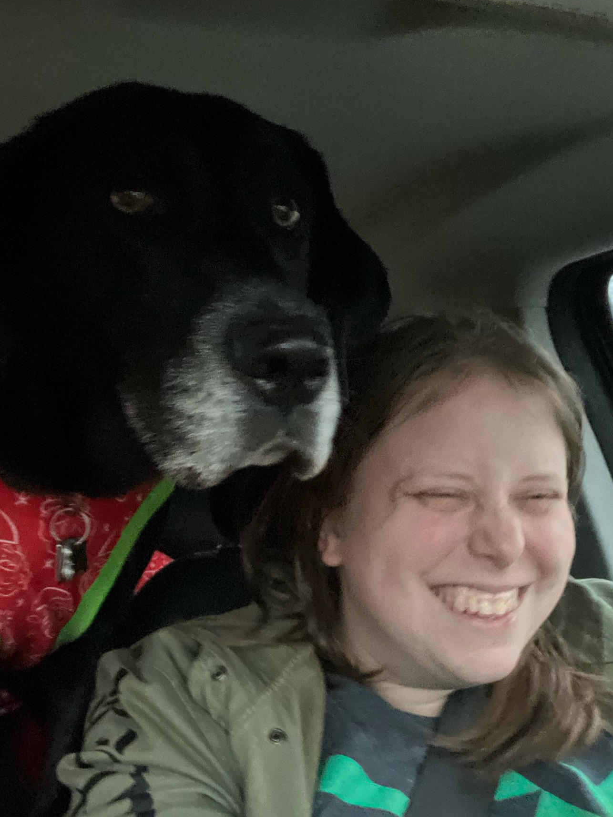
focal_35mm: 35
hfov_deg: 40.7
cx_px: 289
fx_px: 826
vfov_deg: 52.5
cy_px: 447
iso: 800
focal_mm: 2.71
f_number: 2.2
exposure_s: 1/25
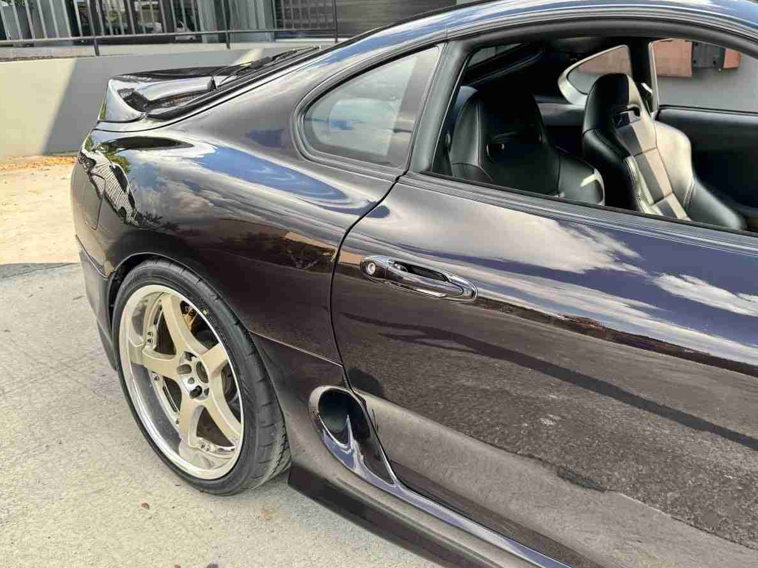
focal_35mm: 29
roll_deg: +0.9
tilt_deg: -19.0
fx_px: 635
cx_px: 433
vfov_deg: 48.1
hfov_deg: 61.4
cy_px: 254
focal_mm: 6.86
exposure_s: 1/200
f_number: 1.78
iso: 64
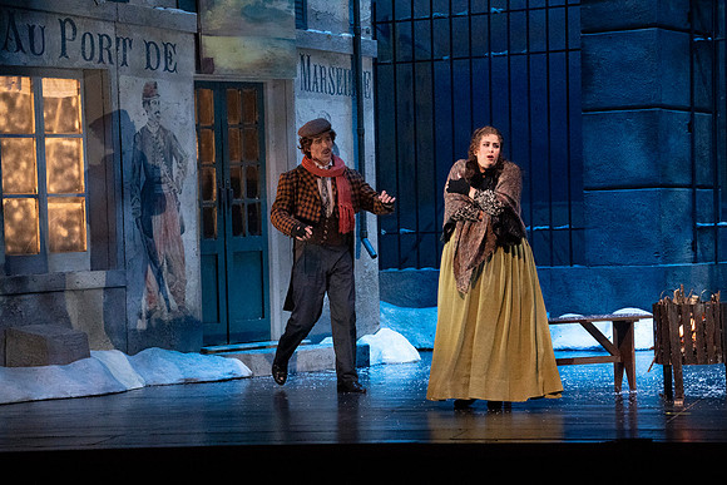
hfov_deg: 11.3
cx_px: 364
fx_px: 3676
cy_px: 242
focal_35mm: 182
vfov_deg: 7.5
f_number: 11
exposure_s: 1/320
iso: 25600
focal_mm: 182
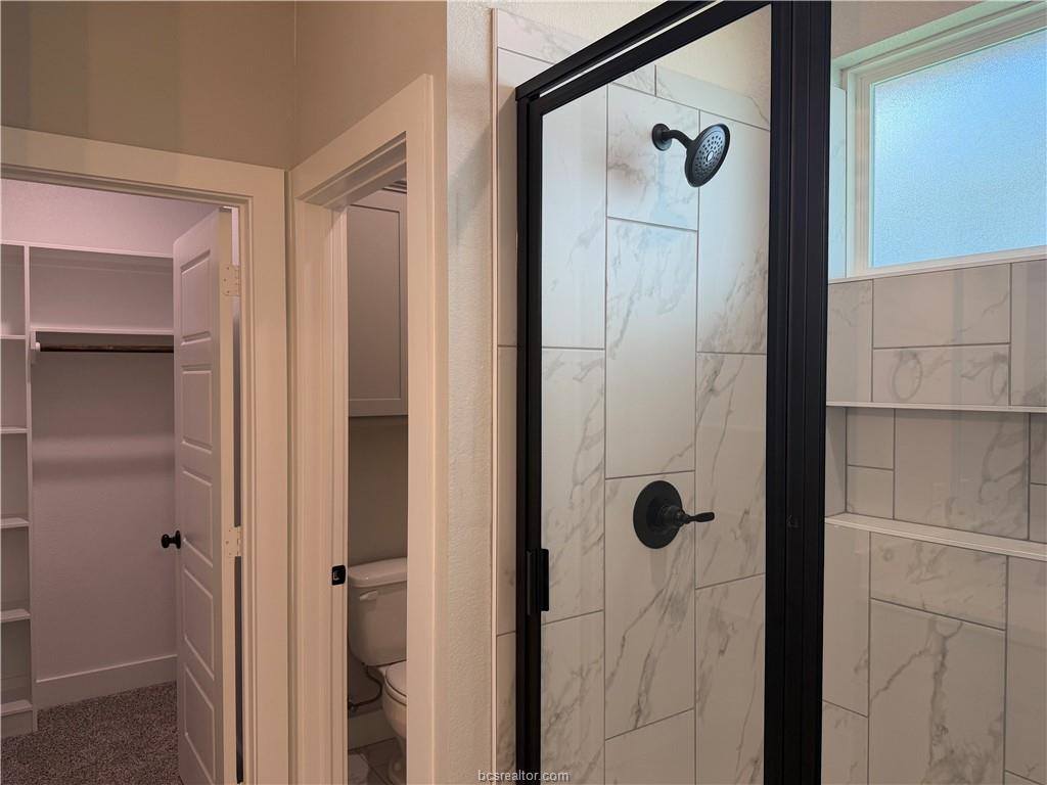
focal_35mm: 24
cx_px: 524
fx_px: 726
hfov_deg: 71.6
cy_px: 392
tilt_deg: -0.2
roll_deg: +0.5
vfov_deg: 56.8
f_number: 1.78
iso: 100
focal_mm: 6.76
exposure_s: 1/139
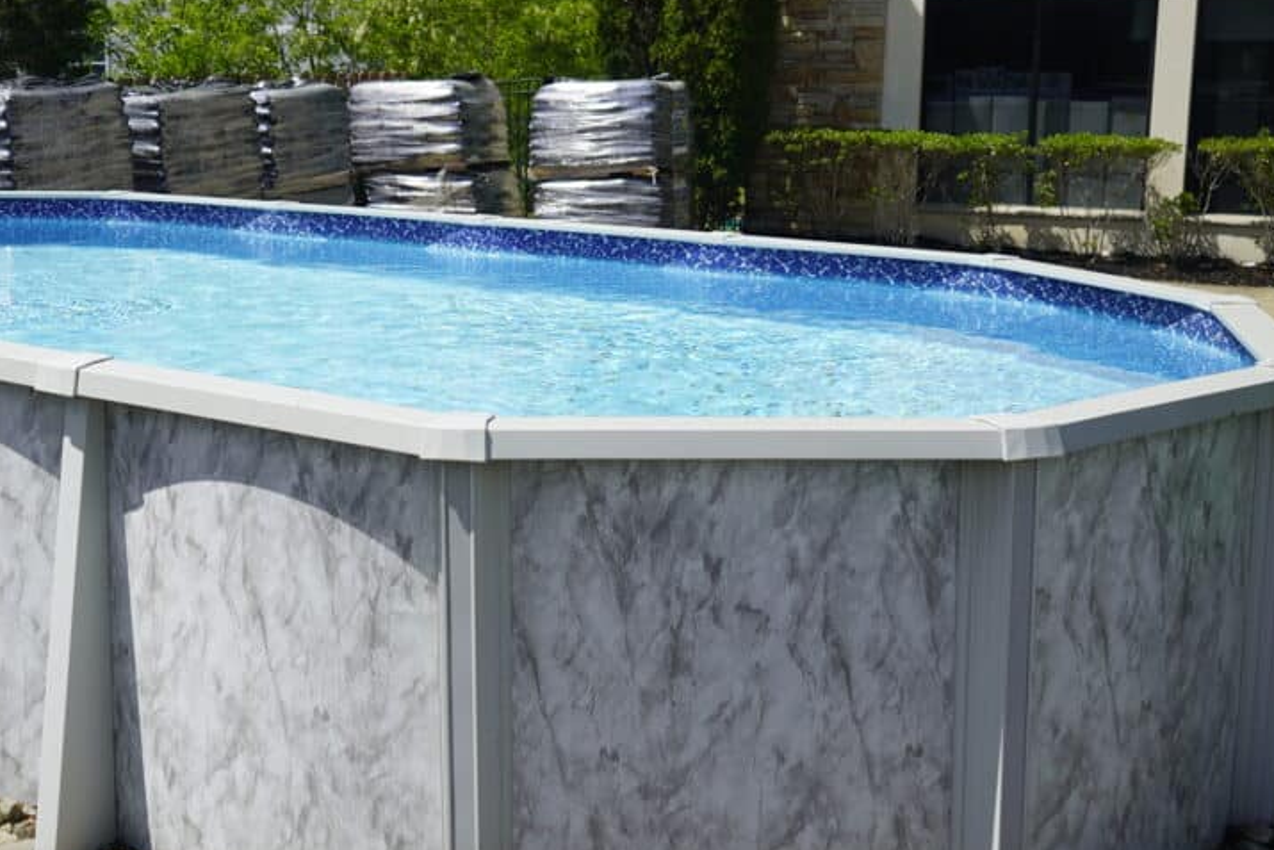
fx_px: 1664
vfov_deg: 28.6
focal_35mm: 47
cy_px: 330
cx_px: 399
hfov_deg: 41.2
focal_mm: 28
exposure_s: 1/1000
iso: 100
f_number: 5
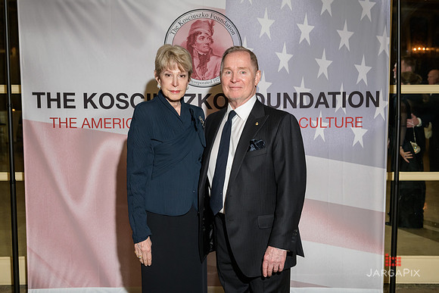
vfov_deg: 27.0
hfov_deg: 39.6
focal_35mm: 50
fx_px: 610
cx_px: 220
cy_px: 146
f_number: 5
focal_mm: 50
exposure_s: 1/100
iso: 800
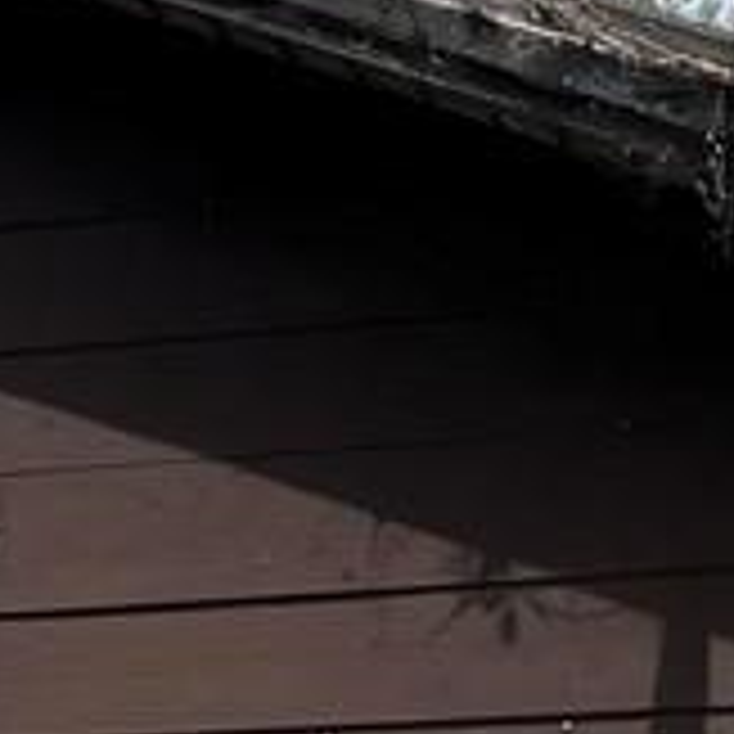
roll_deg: +1.1
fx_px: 4990
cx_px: -1171
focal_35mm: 208
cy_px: 1135
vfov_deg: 8.2
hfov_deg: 7.7
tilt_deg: -2.5
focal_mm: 6.76
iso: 80
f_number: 1.78
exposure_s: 1/4310
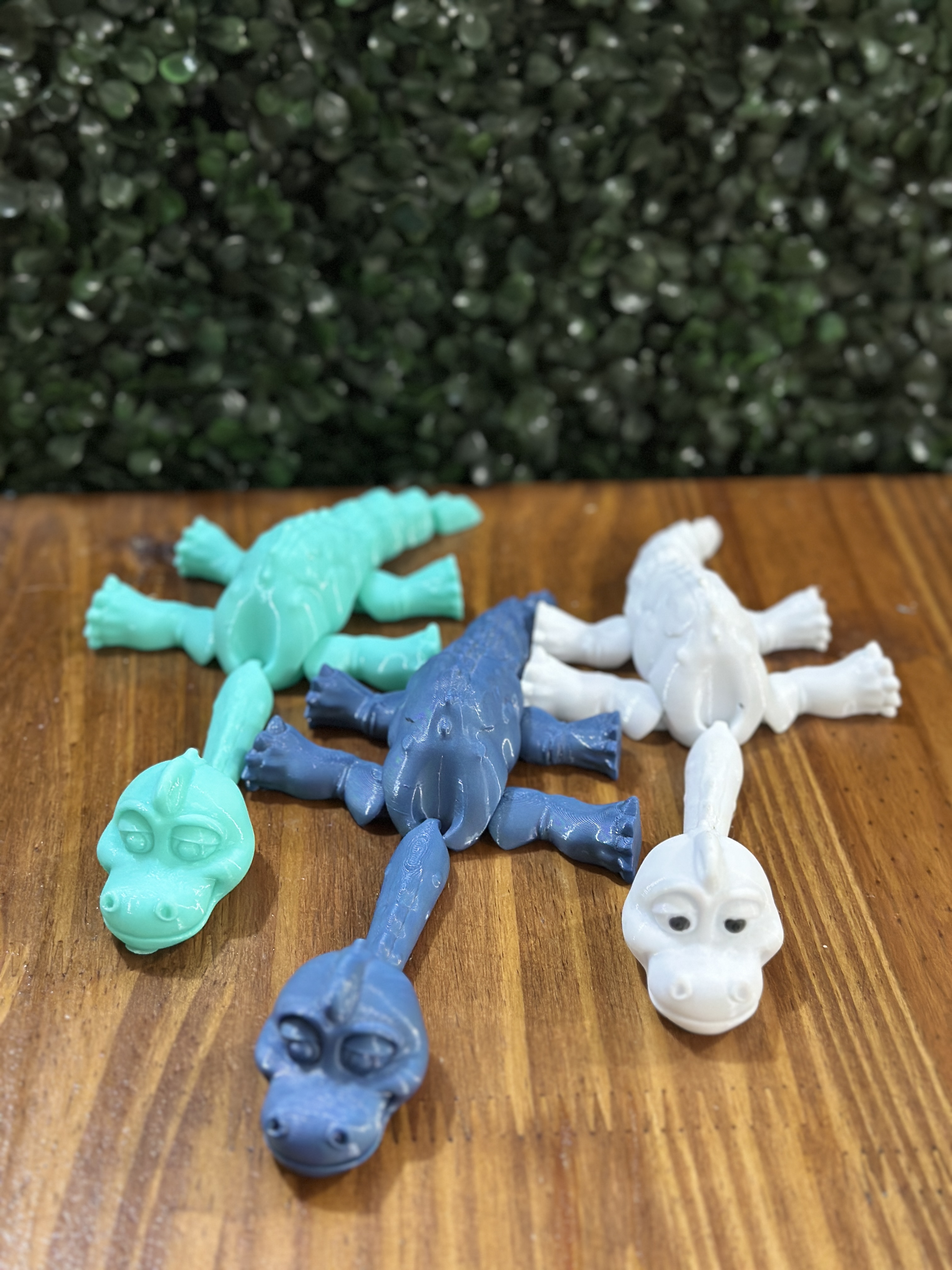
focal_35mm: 48
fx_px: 1760
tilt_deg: -35.5
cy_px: 635
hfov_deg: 30.3
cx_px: 476
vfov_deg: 39.7
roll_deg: -2.6
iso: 320
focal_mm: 6.86
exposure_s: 1/50
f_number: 1.78
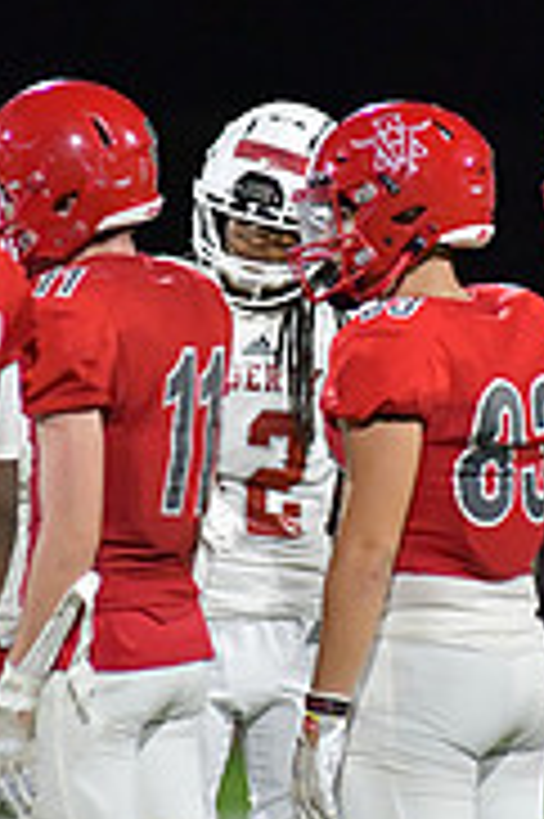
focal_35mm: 956
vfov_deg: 2.2
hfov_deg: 1.4
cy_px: 421
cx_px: 328
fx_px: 21709
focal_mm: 300
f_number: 4
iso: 8000
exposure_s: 1/1250
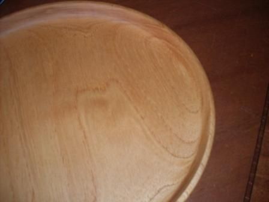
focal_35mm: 38
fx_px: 295
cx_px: 134
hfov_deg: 49.0
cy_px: 101
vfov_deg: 37.7
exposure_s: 1/45
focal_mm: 6.3
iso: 100
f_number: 2.8
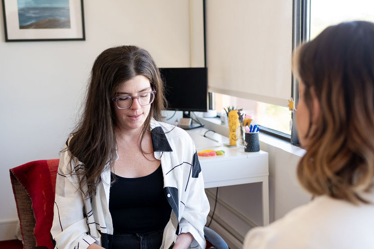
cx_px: 198
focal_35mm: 58
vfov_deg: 23.1
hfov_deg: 34.5
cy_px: 193
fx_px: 603
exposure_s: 1/200
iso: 640
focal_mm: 35
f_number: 2.8
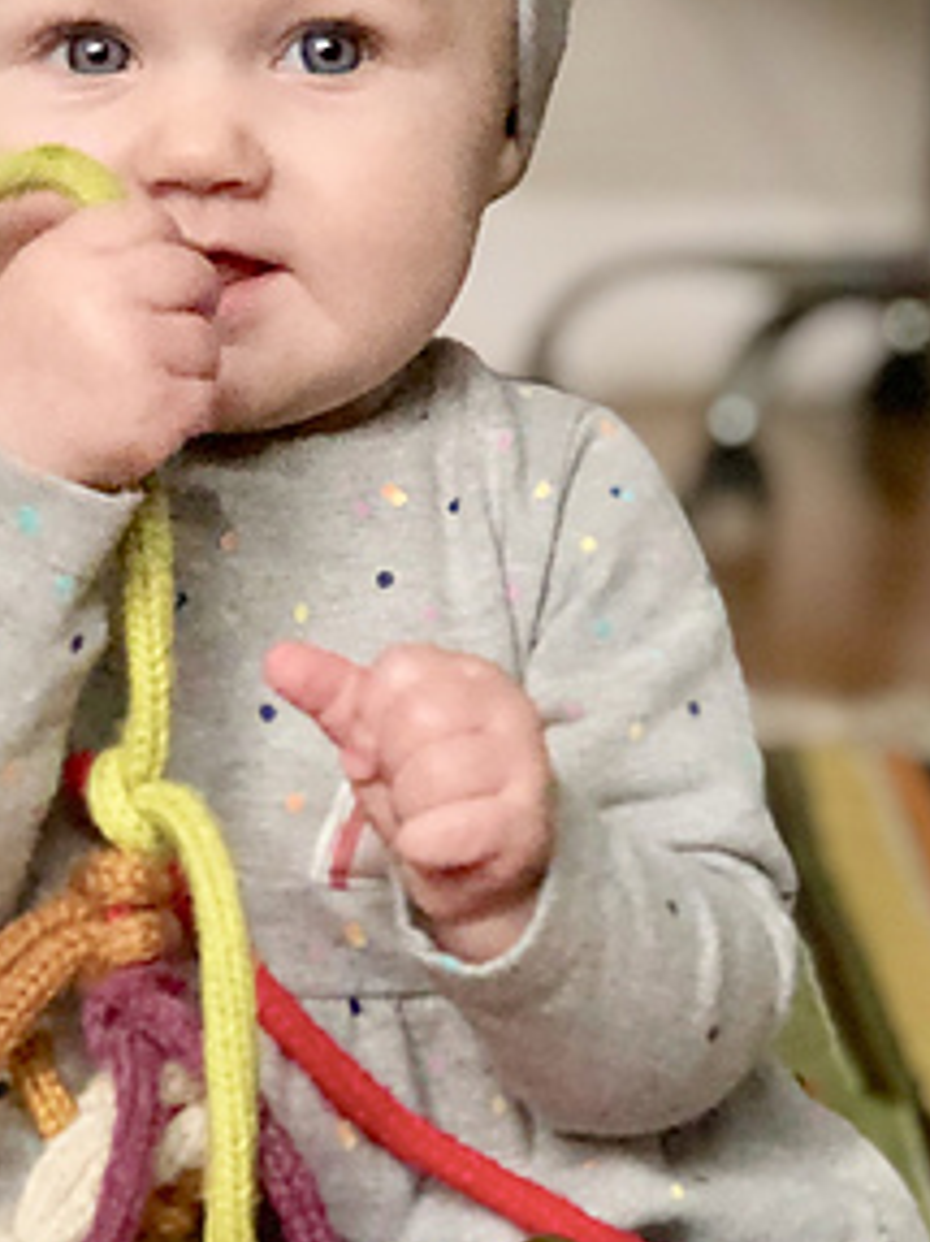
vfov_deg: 15.5
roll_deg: -1.3
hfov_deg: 11.6
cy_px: 822
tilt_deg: -11.0
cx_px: 186
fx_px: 4553
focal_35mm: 127
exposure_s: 1/30
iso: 1250
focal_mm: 6.6
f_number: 2.8
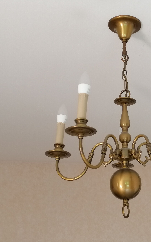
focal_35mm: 58
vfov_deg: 35.1
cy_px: 121
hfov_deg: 21.8
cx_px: 140
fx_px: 382
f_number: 1.8
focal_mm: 4.75
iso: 200
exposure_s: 1/50
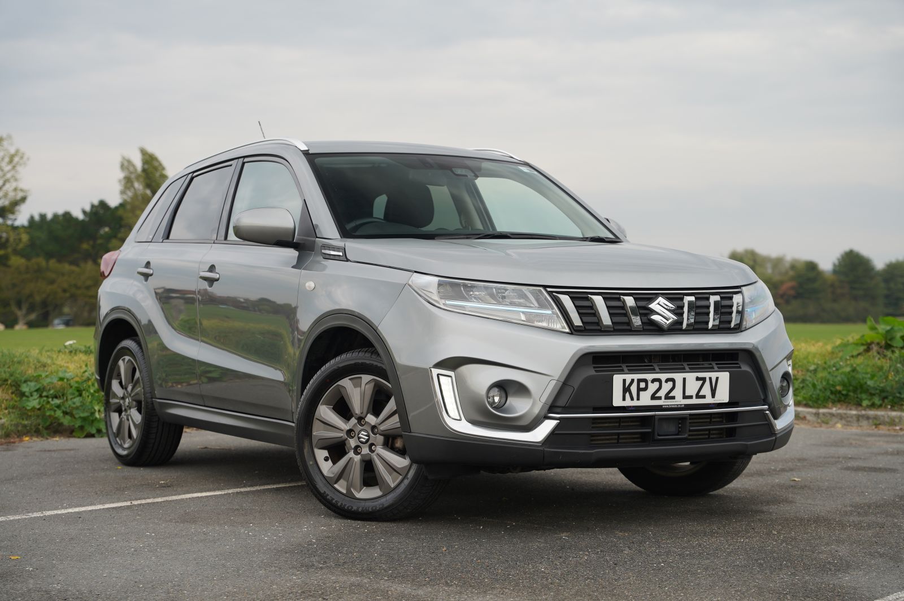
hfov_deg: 31.4
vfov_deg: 21.2
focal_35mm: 64
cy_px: 300
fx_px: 1608
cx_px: 452
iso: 100
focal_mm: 64.1
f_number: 4
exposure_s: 1/100
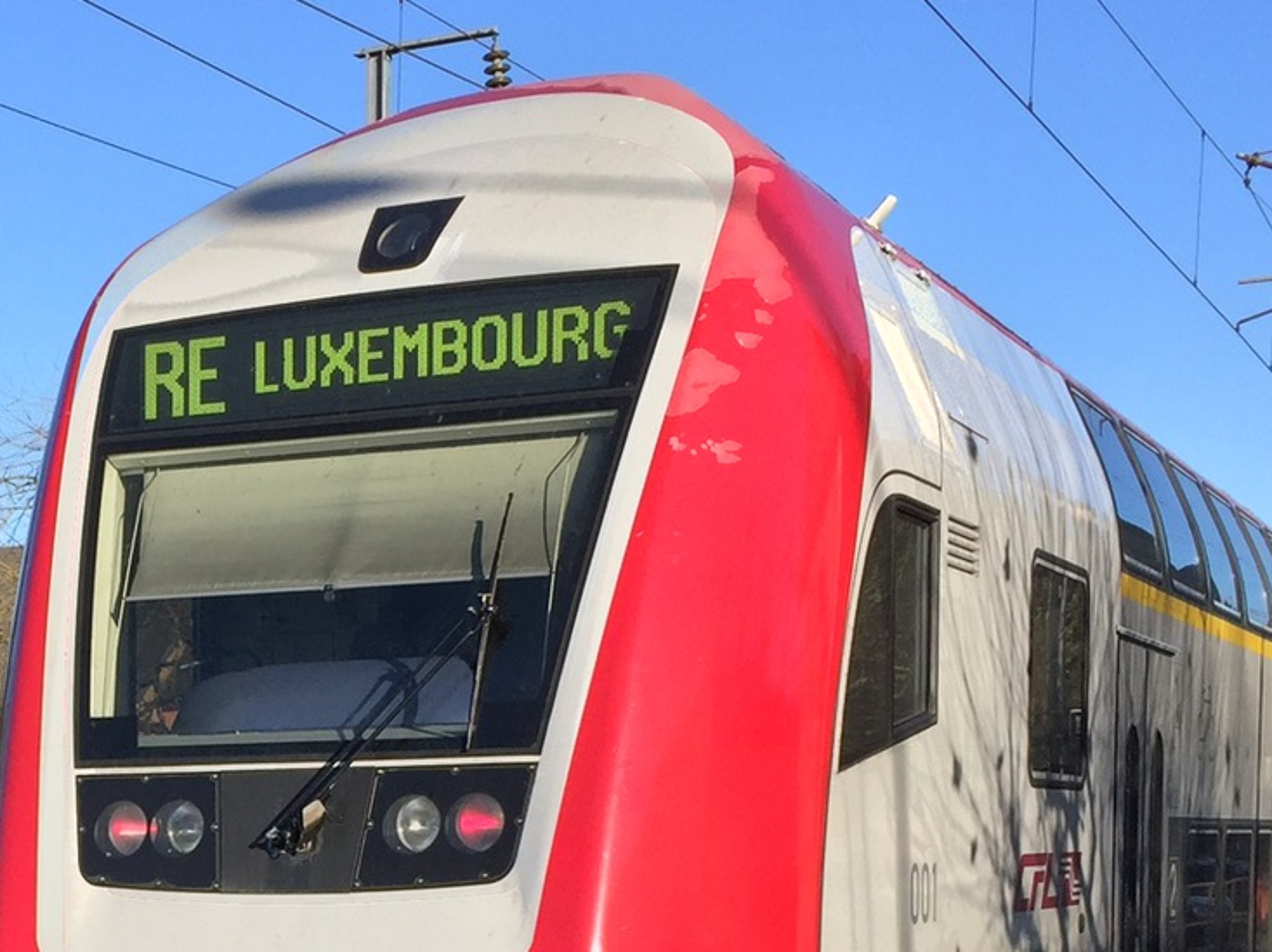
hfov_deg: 24.8
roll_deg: -0.4
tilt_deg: -2.2
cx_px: 104
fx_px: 2791
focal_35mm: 76
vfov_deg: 18.8
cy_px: 954
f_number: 2.2
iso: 32
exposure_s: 1/1522
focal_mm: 4.15
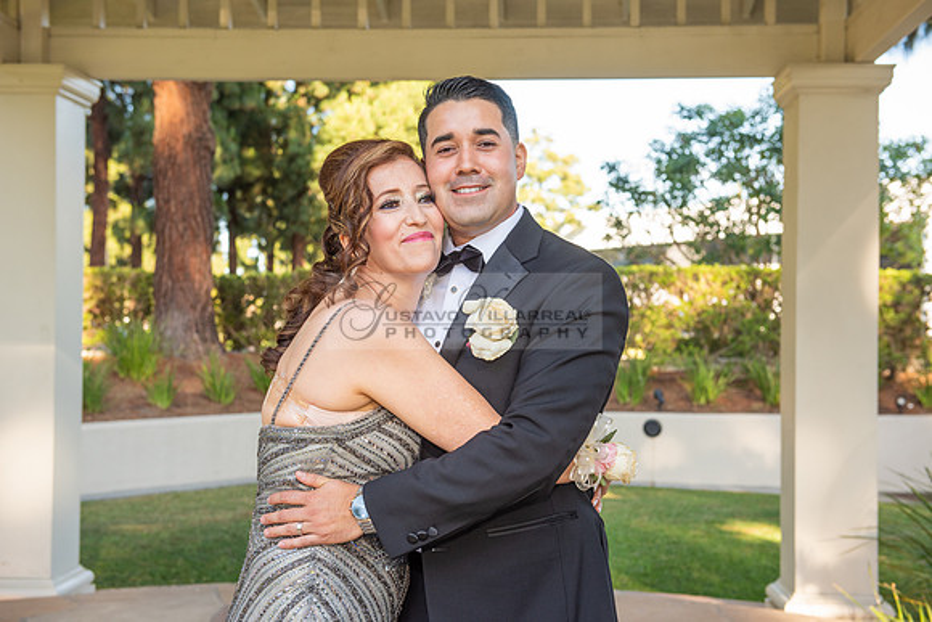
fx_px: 1346
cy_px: 311
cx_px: 466
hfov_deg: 38.2
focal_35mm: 52
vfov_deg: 26.0
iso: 400
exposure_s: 1/200
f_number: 5.6
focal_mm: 52
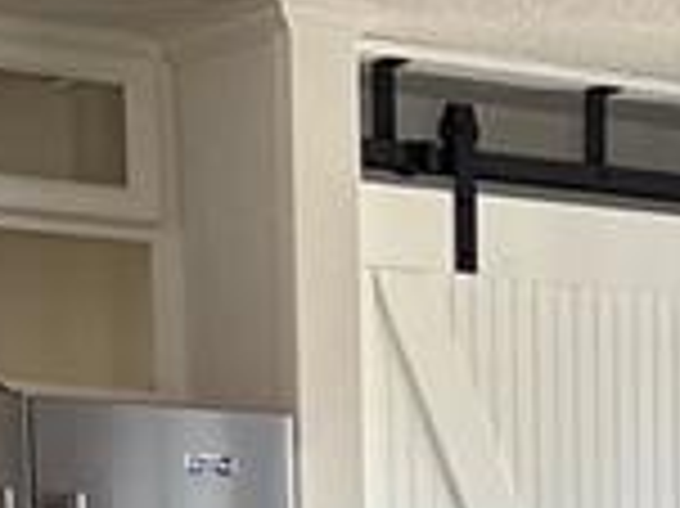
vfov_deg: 7.6
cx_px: 1193
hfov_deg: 10.6
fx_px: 3455
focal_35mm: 176
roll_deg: -0.9
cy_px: 1394
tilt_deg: -11.8
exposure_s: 1/171
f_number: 1.6
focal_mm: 5.96
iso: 125
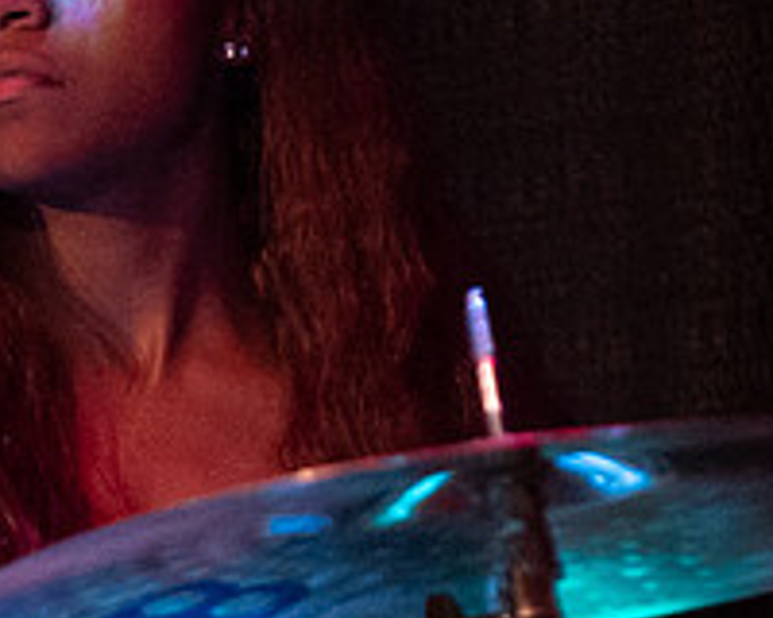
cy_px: 419
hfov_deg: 2.3
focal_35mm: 852
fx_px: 19492
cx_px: -212
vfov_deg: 1.8
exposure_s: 1/200
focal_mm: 150
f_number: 2.8
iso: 3200
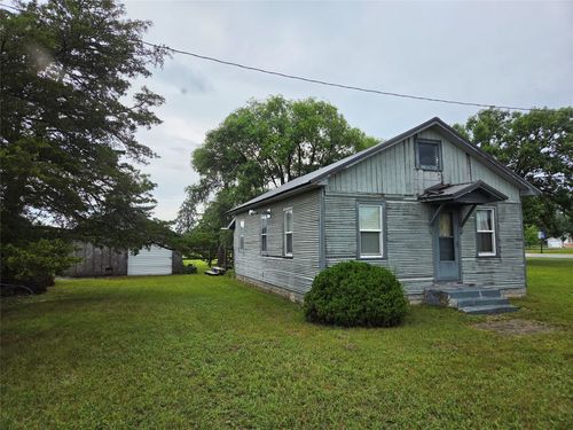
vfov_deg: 58.9
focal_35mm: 23
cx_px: 286
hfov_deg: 73.9
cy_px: 215
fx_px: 381
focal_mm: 5.4
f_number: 1.8
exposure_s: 1/1978
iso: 80
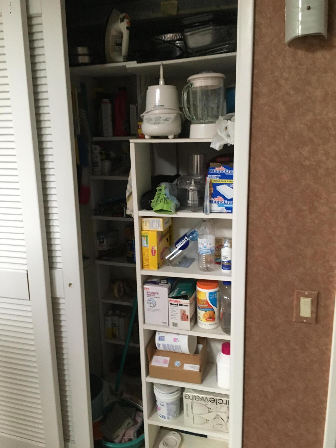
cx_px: 168
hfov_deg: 48.2
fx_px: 375
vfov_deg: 61.7
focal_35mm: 29
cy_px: 224
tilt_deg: -11.5
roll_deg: +0.7
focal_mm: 4.15
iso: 200
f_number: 2.2
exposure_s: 1/17
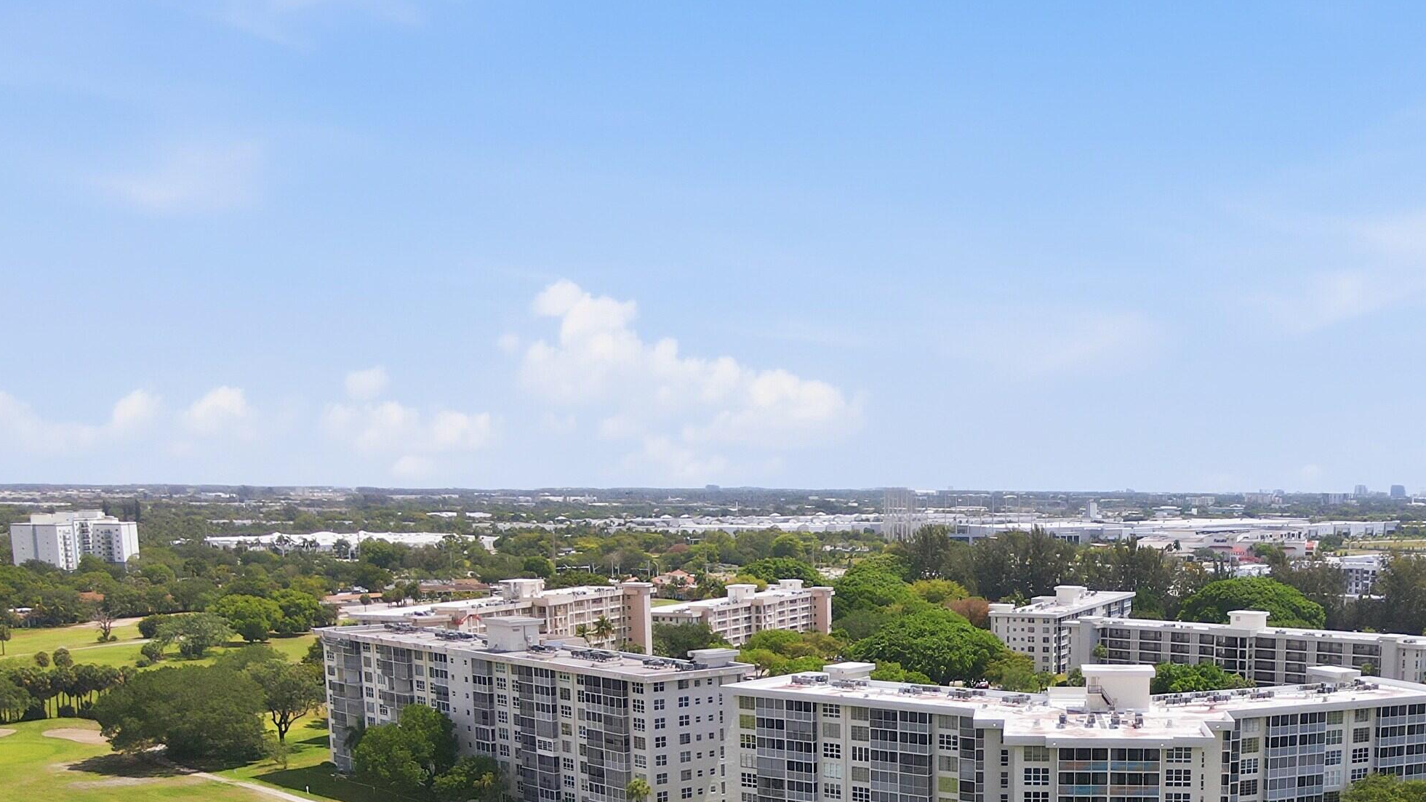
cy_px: 758
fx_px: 1512
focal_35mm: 40
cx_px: 1040
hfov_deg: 48.8
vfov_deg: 28.3
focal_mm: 4.5
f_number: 2.8
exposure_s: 1/20
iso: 100
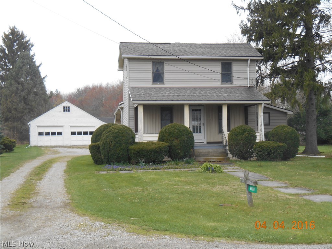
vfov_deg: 27.5
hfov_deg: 36.2
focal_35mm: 53
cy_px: 124
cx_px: 166
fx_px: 508
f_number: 4.2
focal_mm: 9.5
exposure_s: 1/50
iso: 80
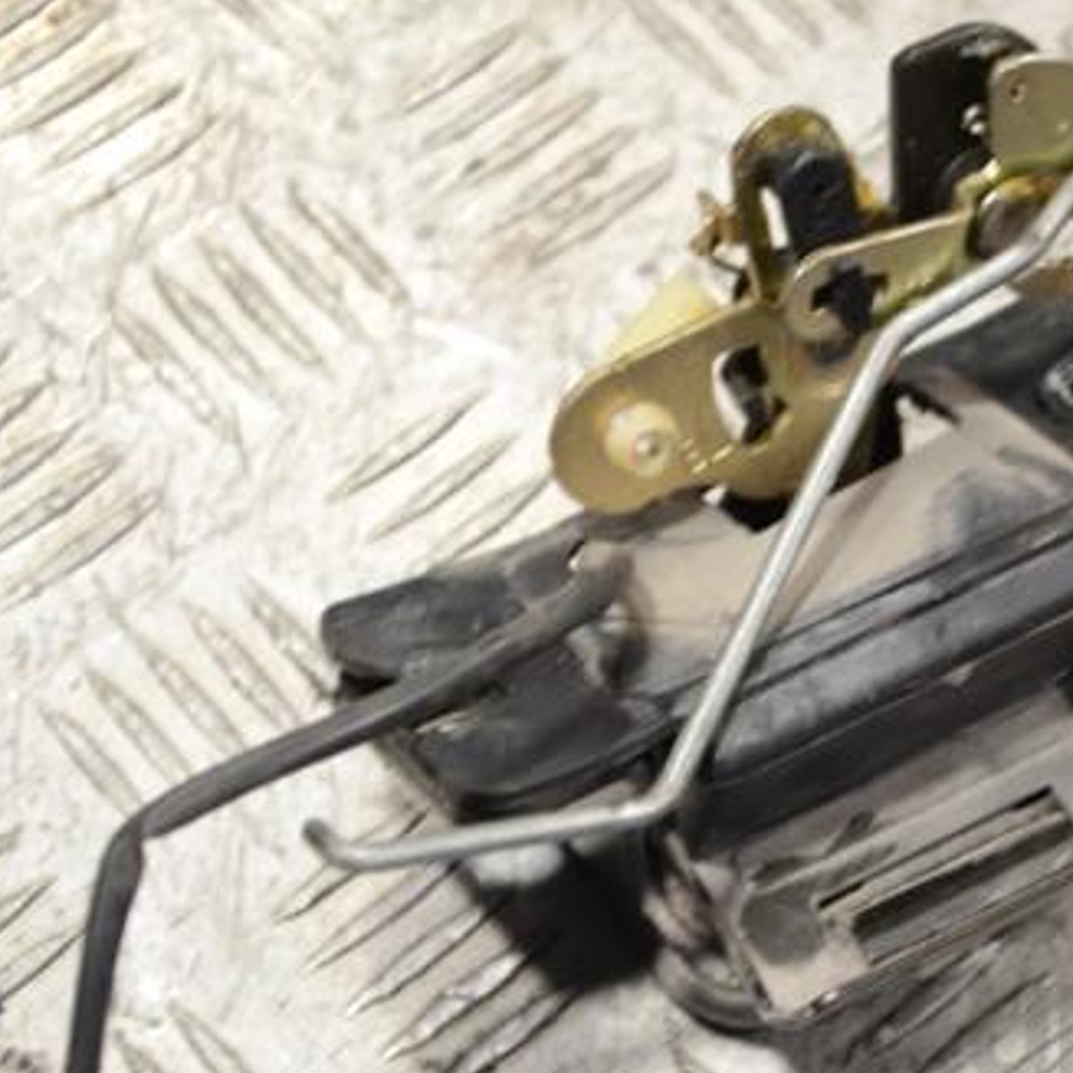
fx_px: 4516
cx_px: 833
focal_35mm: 129
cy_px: 597
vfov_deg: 13.5
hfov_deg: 13.5
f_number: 5.6
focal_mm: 55
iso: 360
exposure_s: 1/30
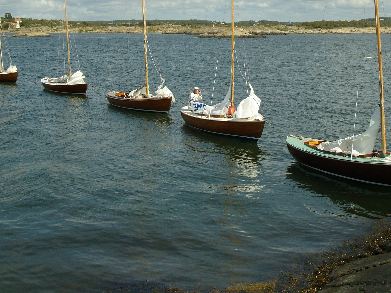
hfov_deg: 31.7
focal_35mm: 61
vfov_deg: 23.7
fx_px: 689
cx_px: 181
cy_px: 68
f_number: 3.7
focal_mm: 7.8
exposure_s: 1/1500
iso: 80
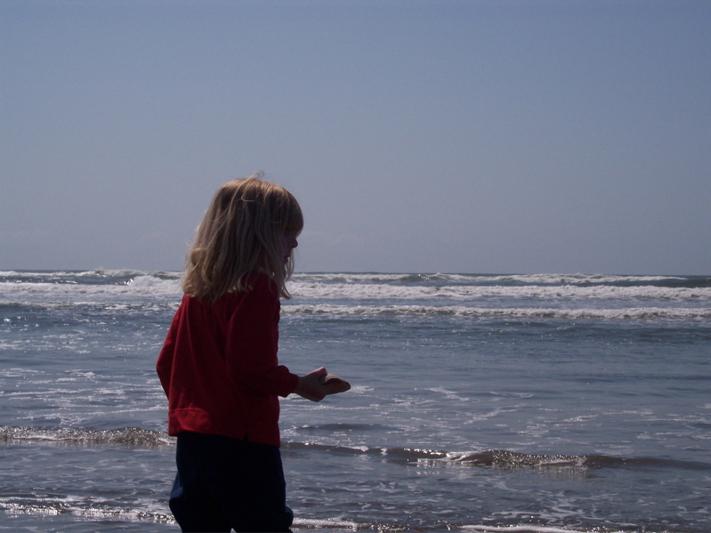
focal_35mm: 76
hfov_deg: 25.7
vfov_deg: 19.4
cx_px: 356
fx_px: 1561
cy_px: 266
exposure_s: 1/1000
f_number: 6.7
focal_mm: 16
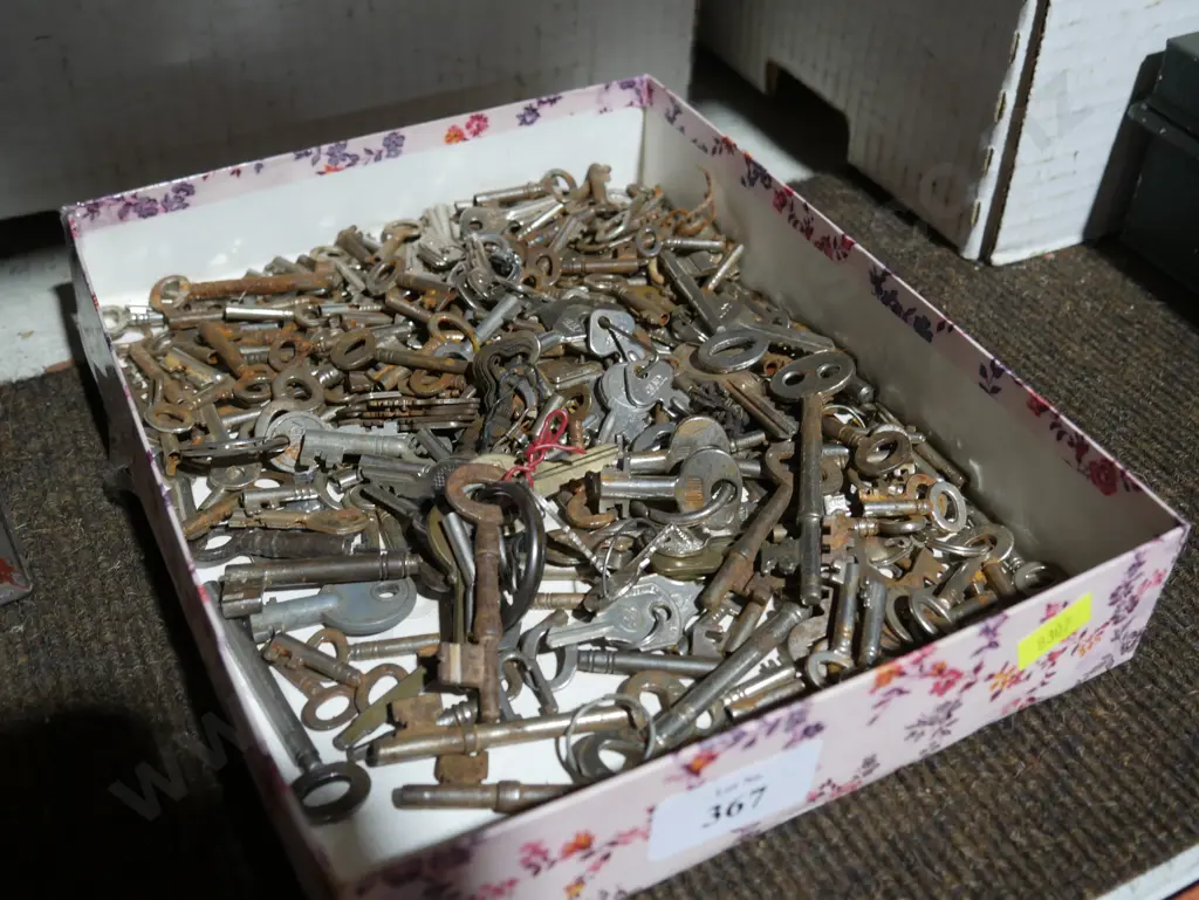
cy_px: 450
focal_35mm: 40
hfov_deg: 46.8
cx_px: 600
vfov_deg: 36.0
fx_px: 1386
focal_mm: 20
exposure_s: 1/60
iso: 500
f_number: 4.4
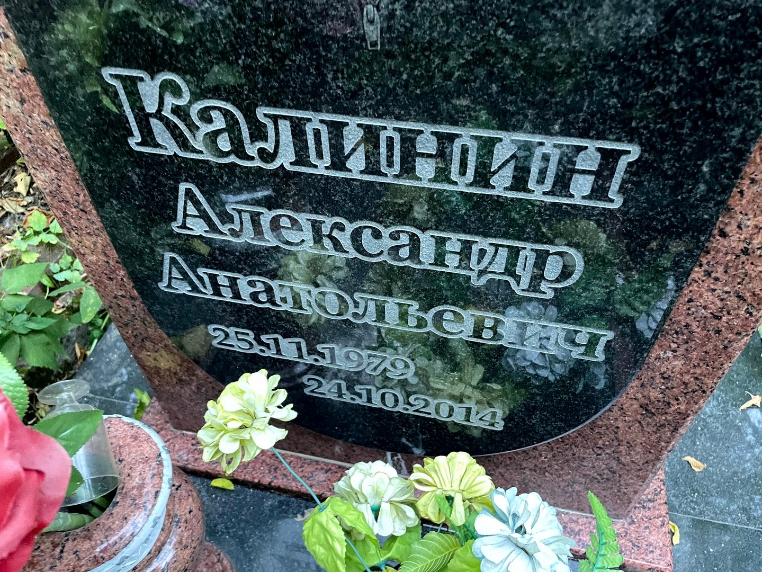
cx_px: 381
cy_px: 286
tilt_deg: -46.6
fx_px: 572
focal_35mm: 26
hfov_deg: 67.3
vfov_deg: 53.1
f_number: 1.6
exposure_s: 1/33
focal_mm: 4.2
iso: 640
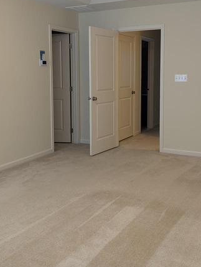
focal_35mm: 43
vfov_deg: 43.5
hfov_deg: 33.7
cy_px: 101
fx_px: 332
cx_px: 106
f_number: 1.85
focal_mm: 6.81
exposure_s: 1/24
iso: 63
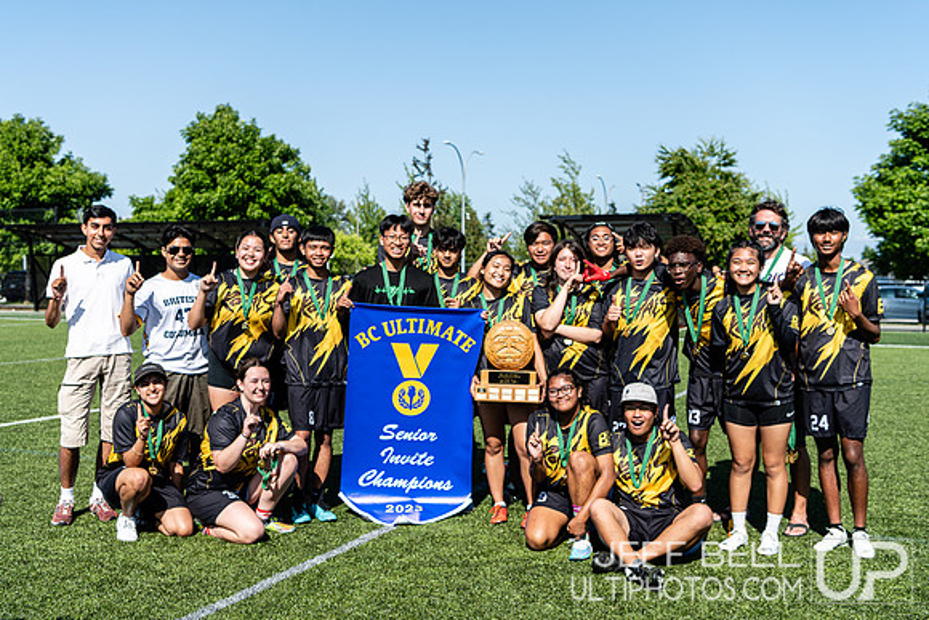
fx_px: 1078
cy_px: 324
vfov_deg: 32.1
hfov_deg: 46.6
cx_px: 451
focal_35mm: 42
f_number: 4
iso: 100
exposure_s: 1/1000
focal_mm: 40
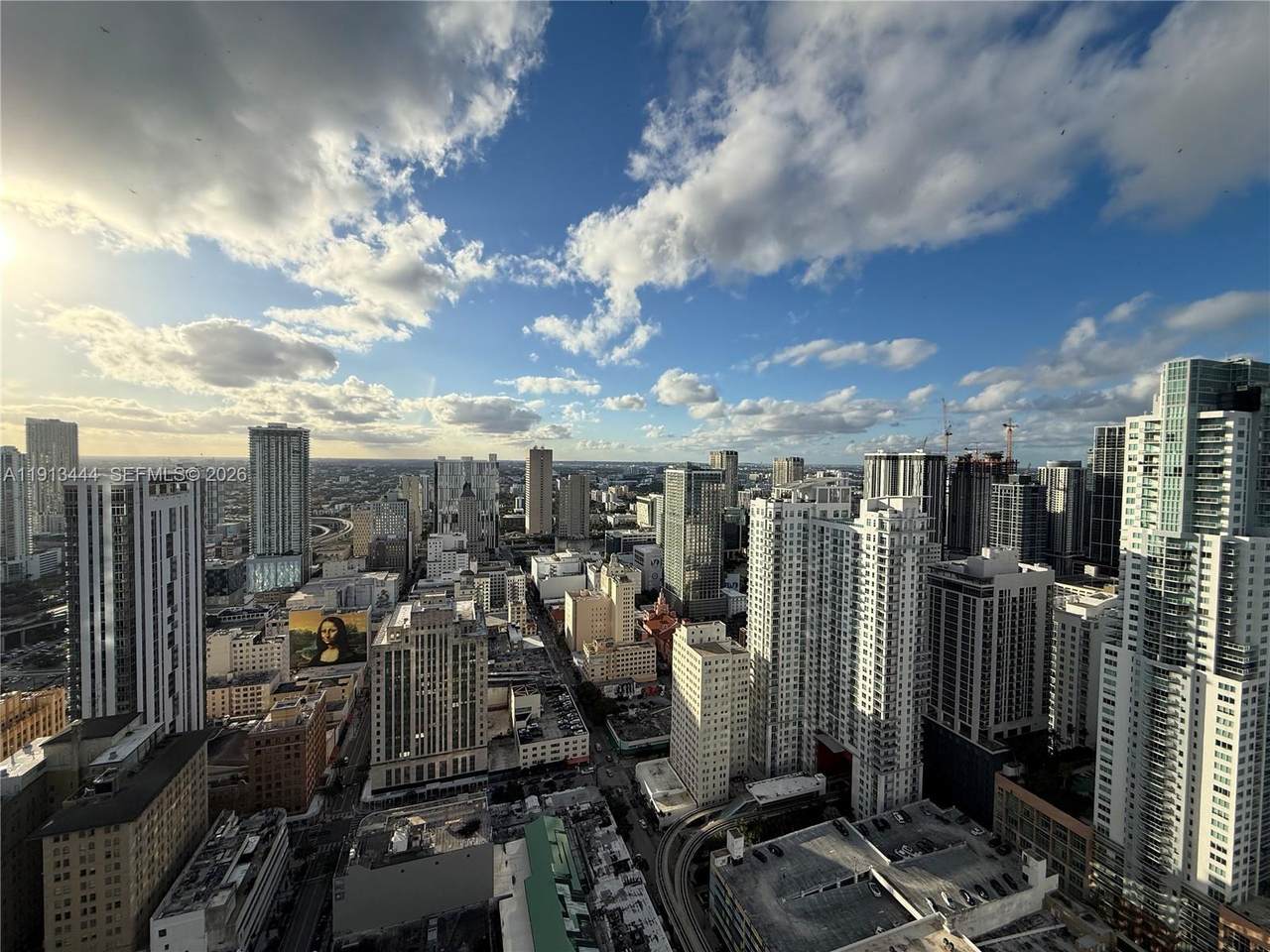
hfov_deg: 102.1
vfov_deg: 85.7
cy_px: 476
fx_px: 514
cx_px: 635
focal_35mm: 14
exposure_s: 1/3289
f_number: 2.2
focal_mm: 2.22
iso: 50
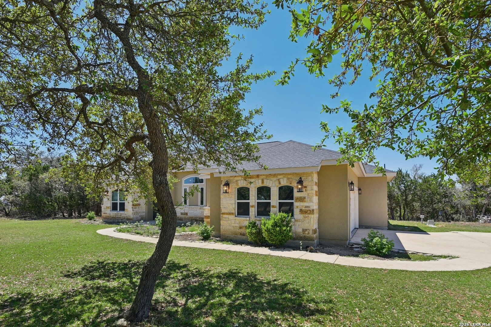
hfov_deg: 93.3
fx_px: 232
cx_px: 246
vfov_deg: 70.4
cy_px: 164
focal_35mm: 17
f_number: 8
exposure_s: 1/320
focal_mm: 17
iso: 400
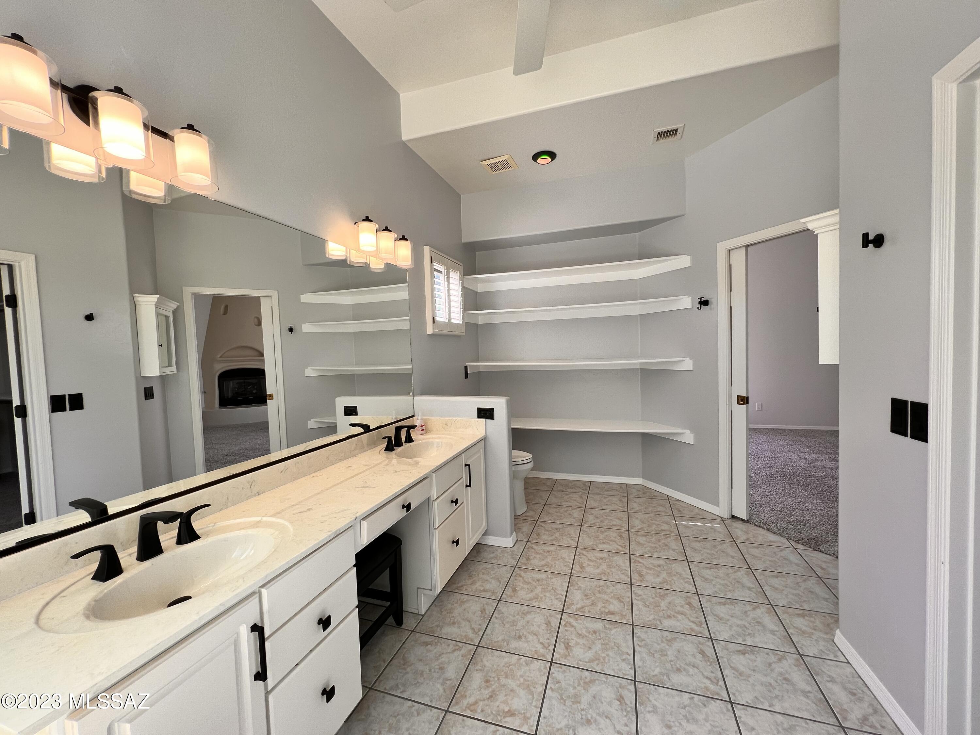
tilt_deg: -2.6
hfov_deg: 106.2
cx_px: 490
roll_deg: +2.6
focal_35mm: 13
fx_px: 368
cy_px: 368
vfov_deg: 89.9
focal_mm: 1.57
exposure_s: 1/155
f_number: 1.8
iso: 32
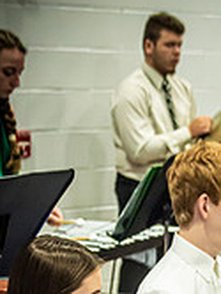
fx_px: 1257
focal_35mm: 148
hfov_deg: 10.0
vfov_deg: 12.9
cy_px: 374
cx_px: 217
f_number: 2.8
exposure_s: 1/250
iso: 5000
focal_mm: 38
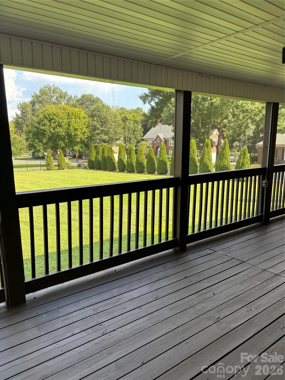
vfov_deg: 67.3
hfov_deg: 53.1
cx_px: 142
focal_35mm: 26
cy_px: 190
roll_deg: +0.4
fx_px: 285
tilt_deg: -10.2
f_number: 1.6
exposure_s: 1/242
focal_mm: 5.96
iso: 40
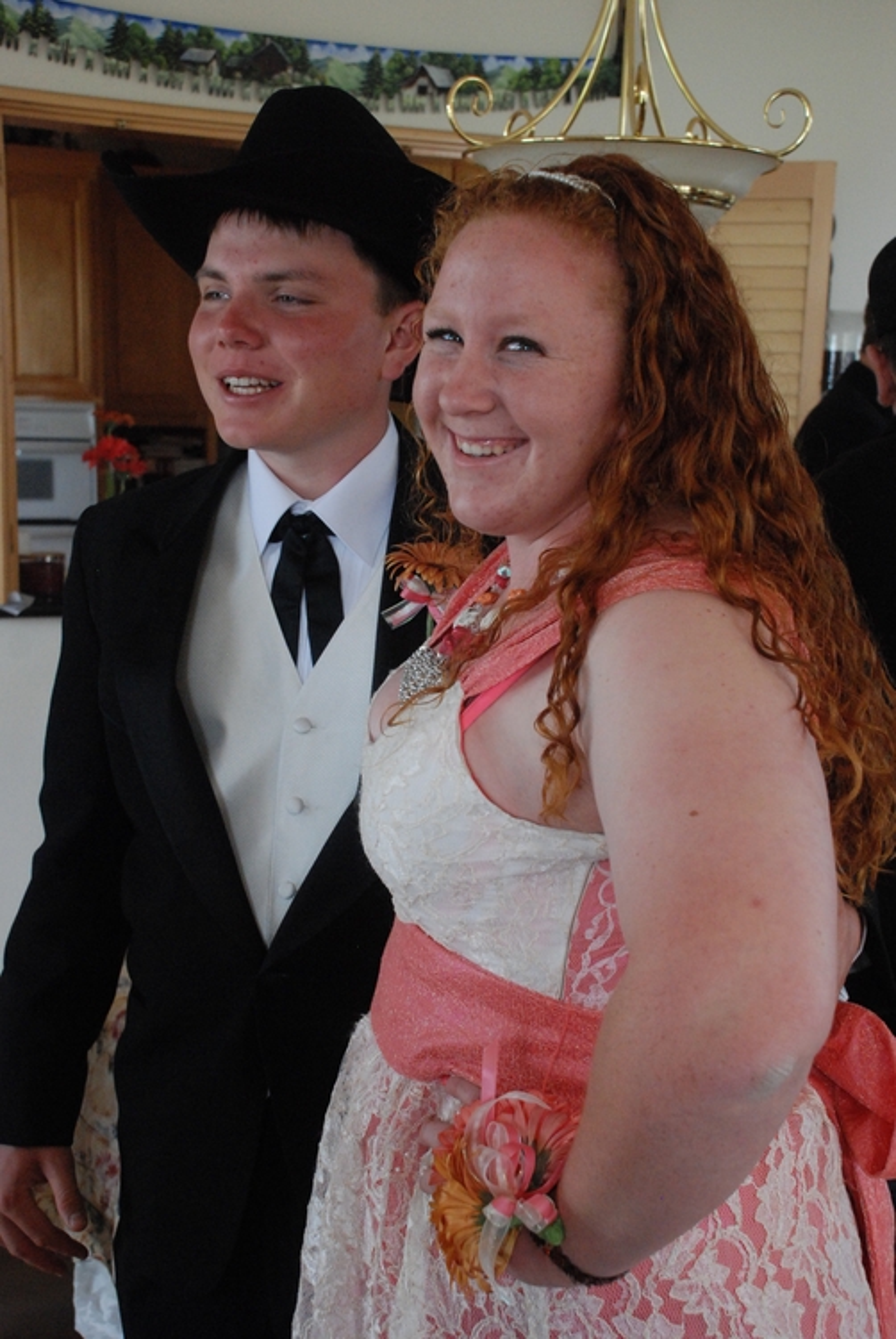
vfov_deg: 41.1
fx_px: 1787
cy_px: 670
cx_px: 448
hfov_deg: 28.1
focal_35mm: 48
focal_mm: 32
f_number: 5.6
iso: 1600
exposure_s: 1/125
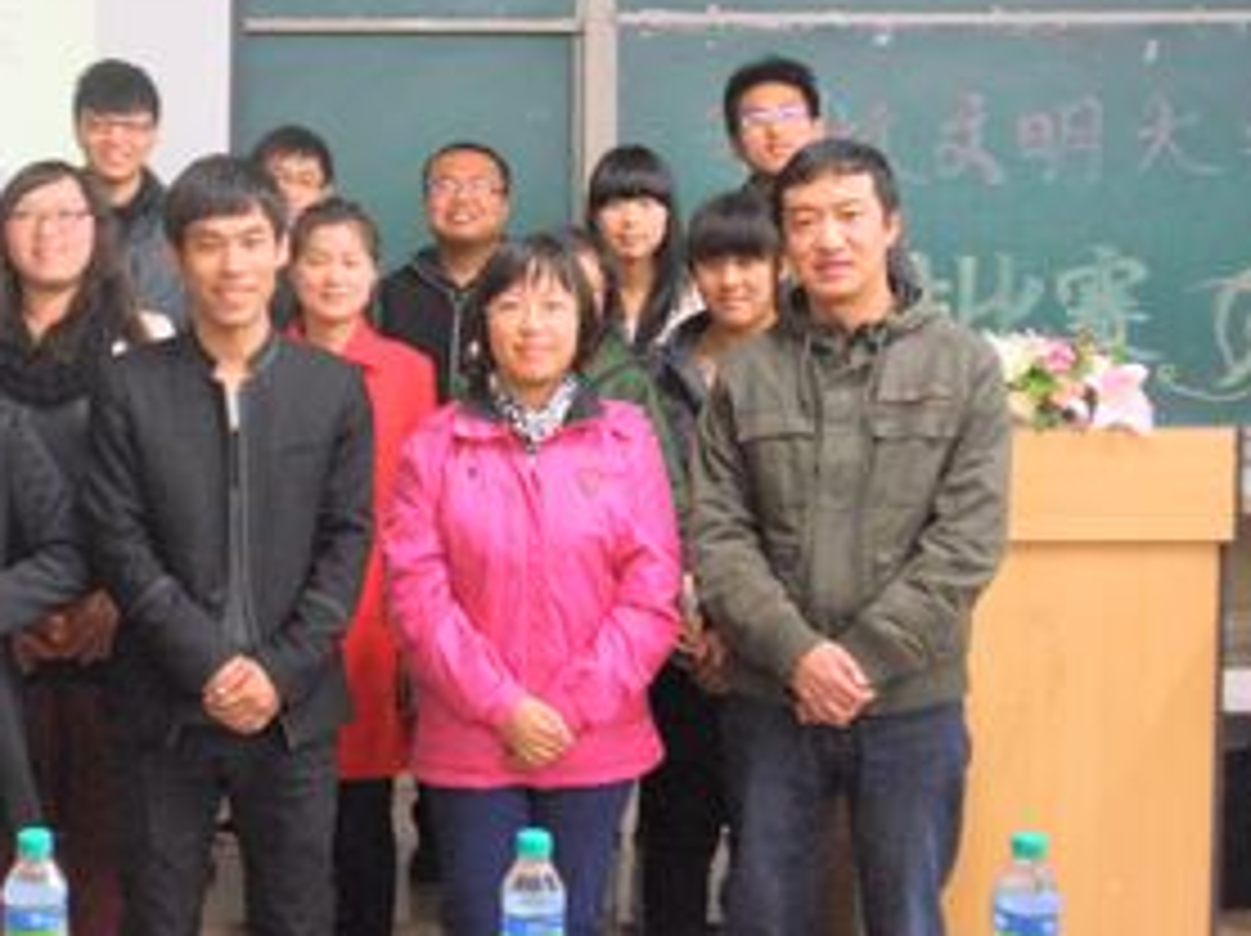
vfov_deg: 26.0
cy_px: 353
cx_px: 356
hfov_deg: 33.9
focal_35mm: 56
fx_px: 2022
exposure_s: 1/6
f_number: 3.5
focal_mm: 6.6
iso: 200
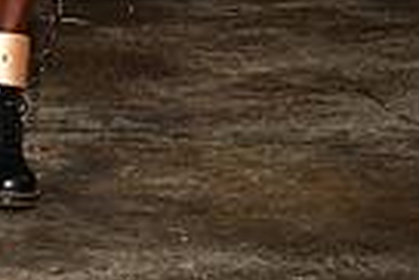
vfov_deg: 5.2
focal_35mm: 257
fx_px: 2994
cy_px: -394
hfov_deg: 8.0
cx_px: -17
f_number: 9
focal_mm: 78
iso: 1000
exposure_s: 1/125
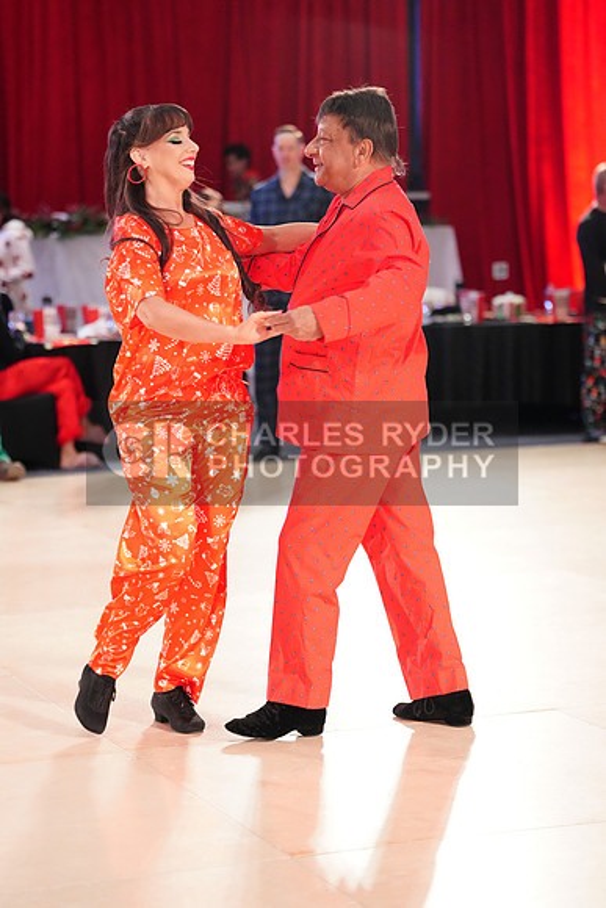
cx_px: 303
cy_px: 454
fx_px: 2422
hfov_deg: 14.3
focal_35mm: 96
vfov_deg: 21.2
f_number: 2.8
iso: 5000
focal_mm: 96
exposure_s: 1/320
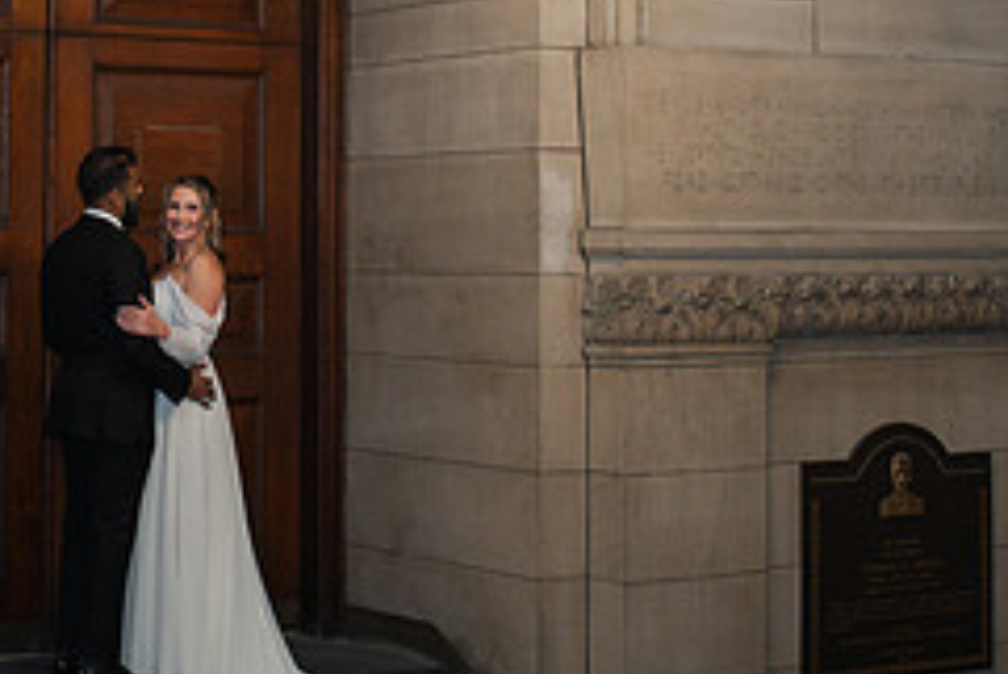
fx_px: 2549
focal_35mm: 91
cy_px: 113
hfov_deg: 22.1
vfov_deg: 14.9
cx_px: 224
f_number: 3.5
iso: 1000
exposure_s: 1/200
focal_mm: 35
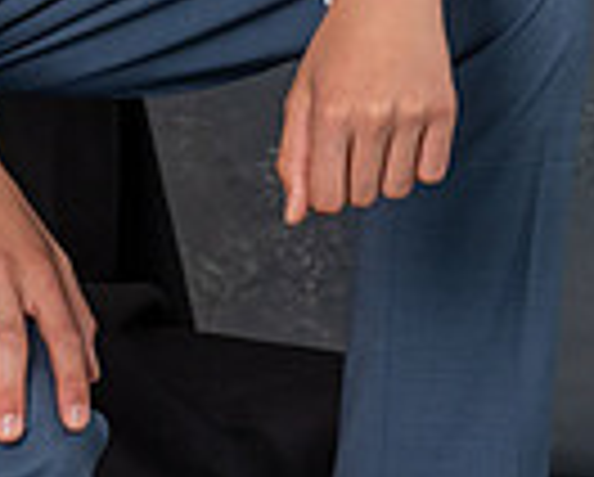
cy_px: -652
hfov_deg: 5.9
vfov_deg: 4.7
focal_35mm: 325
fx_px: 5722
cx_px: 141
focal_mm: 52
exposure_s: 1/160
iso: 200
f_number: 5.6
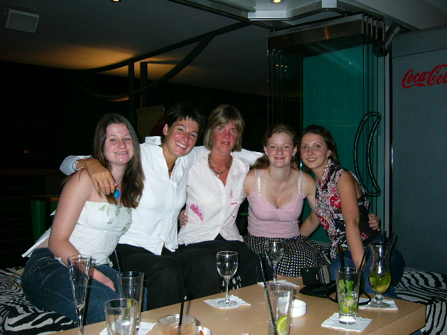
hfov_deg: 52.6
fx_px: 452
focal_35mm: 35
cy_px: 168
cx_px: 224
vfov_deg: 40.7
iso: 100
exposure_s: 1/60
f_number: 2.8
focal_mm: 5.8
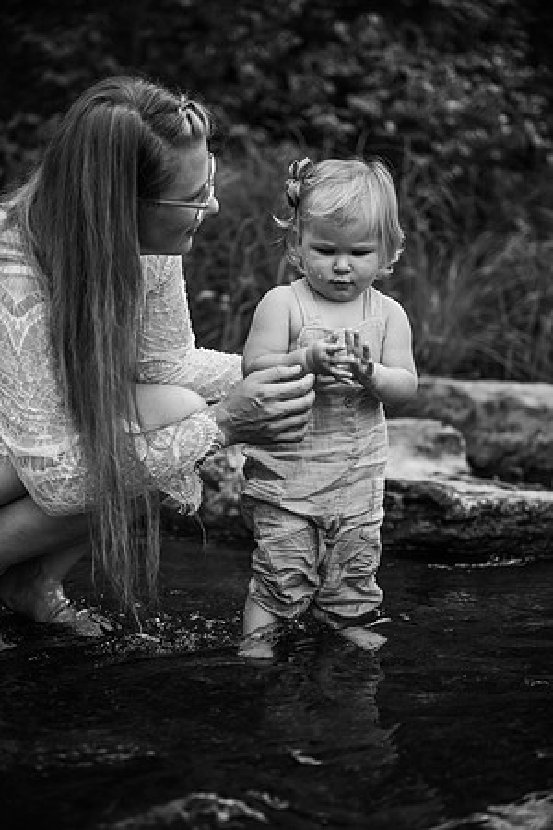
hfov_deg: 24.6
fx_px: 1267
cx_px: 276
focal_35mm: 55
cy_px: 415
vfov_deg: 36.2
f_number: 2.8
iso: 500
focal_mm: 55
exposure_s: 1/1600
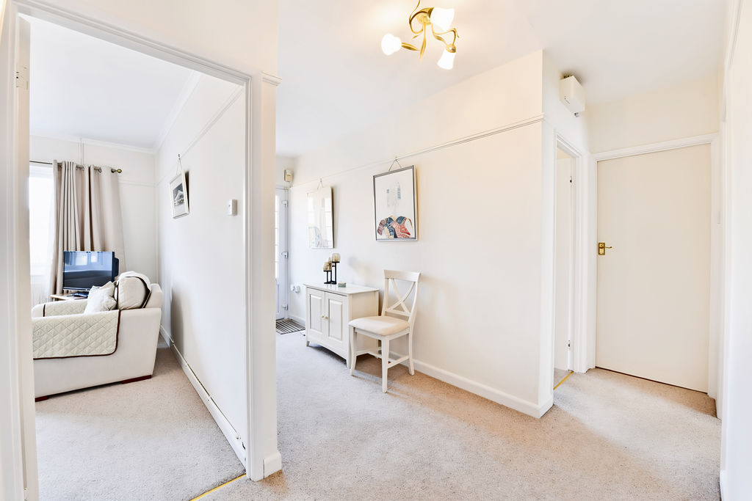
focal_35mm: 14
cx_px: 376
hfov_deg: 104.2
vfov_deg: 81.2
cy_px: 250
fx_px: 292
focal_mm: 14
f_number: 11
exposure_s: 1/15
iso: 250
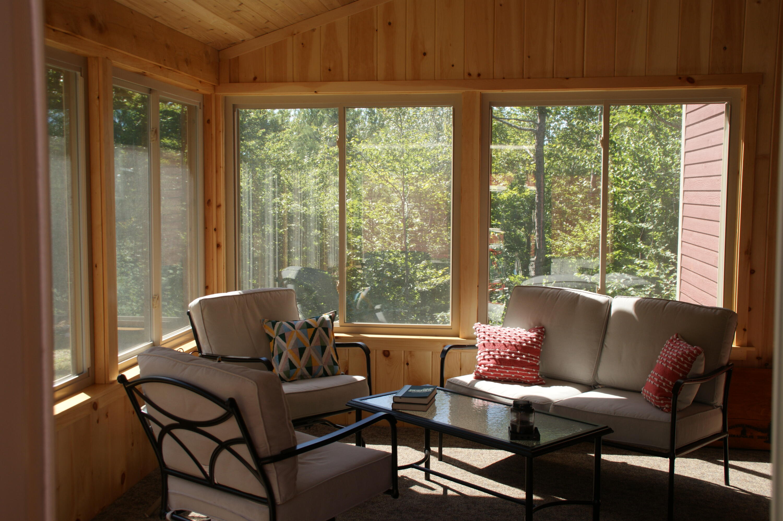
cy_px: 260
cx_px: 392
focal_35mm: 39
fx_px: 848
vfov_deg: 34.2
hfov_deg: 49.6
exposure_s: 1/60
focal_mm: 26
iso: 100
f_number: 7.1
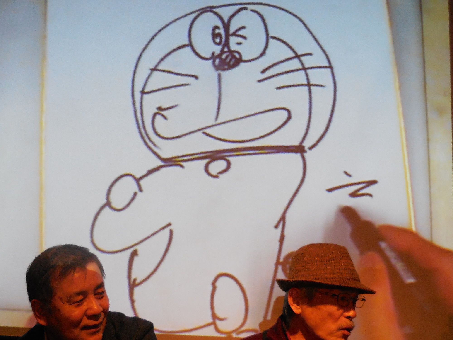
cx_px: 226
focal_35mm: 52
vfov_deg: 28.0
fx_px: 680
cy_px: 170
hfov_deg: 36.8
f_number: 4.3
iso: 800
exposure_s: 1/60
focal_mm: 9.4
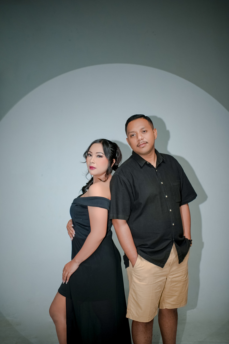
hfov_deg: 27.0
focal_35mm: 50
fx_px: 477
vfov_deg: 39.6
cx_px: 114
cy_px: 172
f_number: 2
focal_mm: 50
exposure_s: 1/125
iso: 400
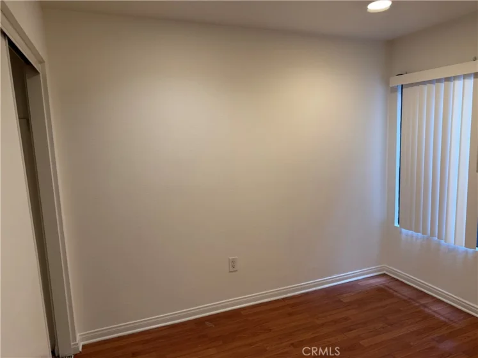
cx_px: 239
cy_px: 179
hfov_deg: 71.6
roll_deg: +1.7
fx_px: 331
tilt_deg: -6.8
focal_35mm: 24
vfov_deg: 56.8
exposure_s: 1/60
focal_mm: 6.76
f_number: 1.78
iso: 125
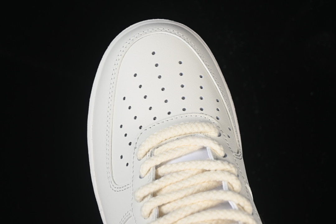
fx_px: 700
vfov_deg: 18.2
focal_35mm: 75
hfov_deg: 27.0
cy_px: 112
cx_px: 168
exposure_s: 1/100
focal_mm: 50
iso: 160
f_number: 7.1
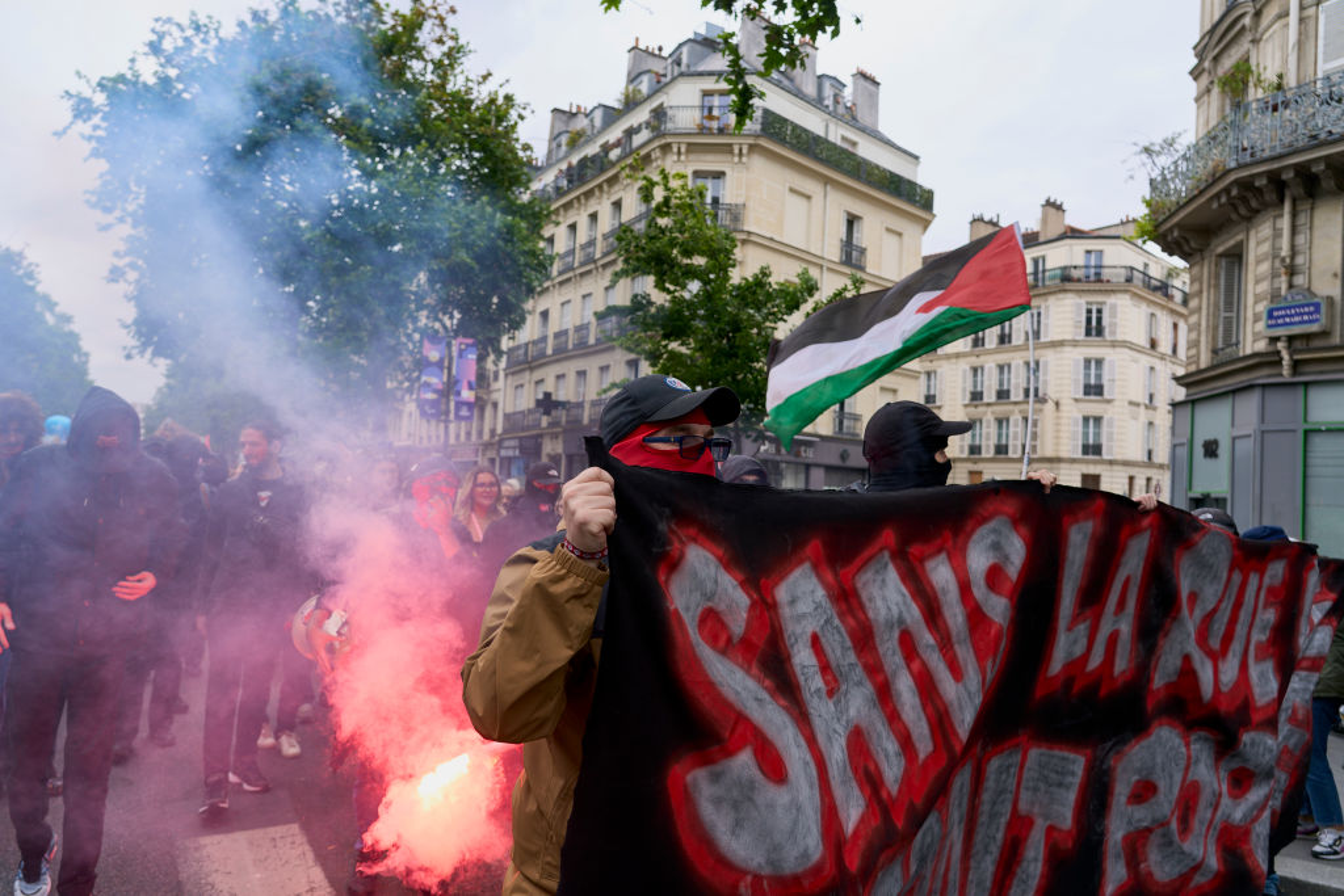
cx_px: 672
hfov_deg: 73.7
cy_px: 448
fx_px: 896
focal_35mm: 24
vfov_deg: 53.1
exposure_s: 1/250
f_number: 4
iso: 100
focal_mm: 24
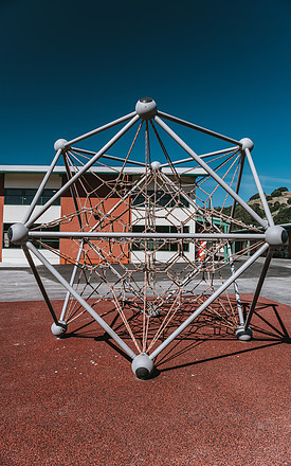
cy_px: 232
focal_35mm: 25
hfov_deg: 49.3
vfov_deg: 72.5
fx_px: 317
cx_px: 150
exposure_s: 1/500
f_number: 4.5
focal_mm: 24
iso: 200
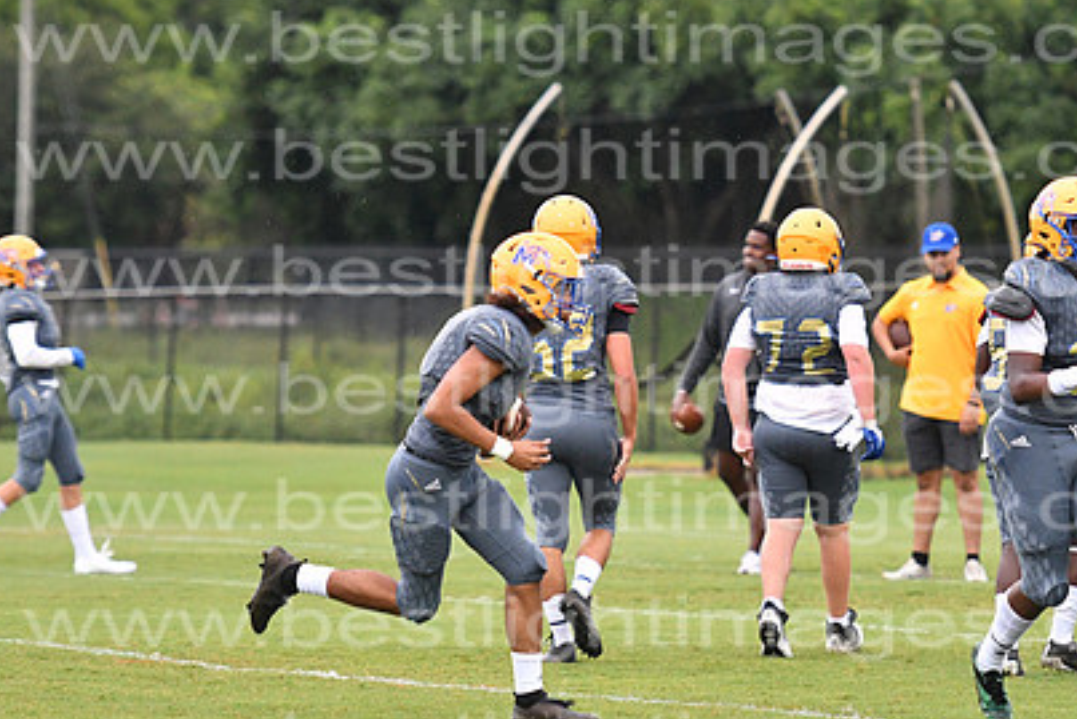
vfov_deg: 4.2
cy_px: 453
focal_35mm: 324
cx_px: 631
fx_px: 9696
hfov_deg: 6.4
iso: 3600
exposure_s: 1/3200
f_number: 3.2
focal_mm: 150
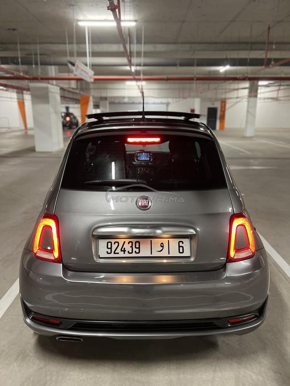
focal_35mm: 26
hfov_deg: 53.1
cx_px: 145
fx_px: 290
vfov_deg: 67.3
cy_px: 193
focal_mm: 5.7
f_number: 1.5
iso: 250
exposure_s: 1/50
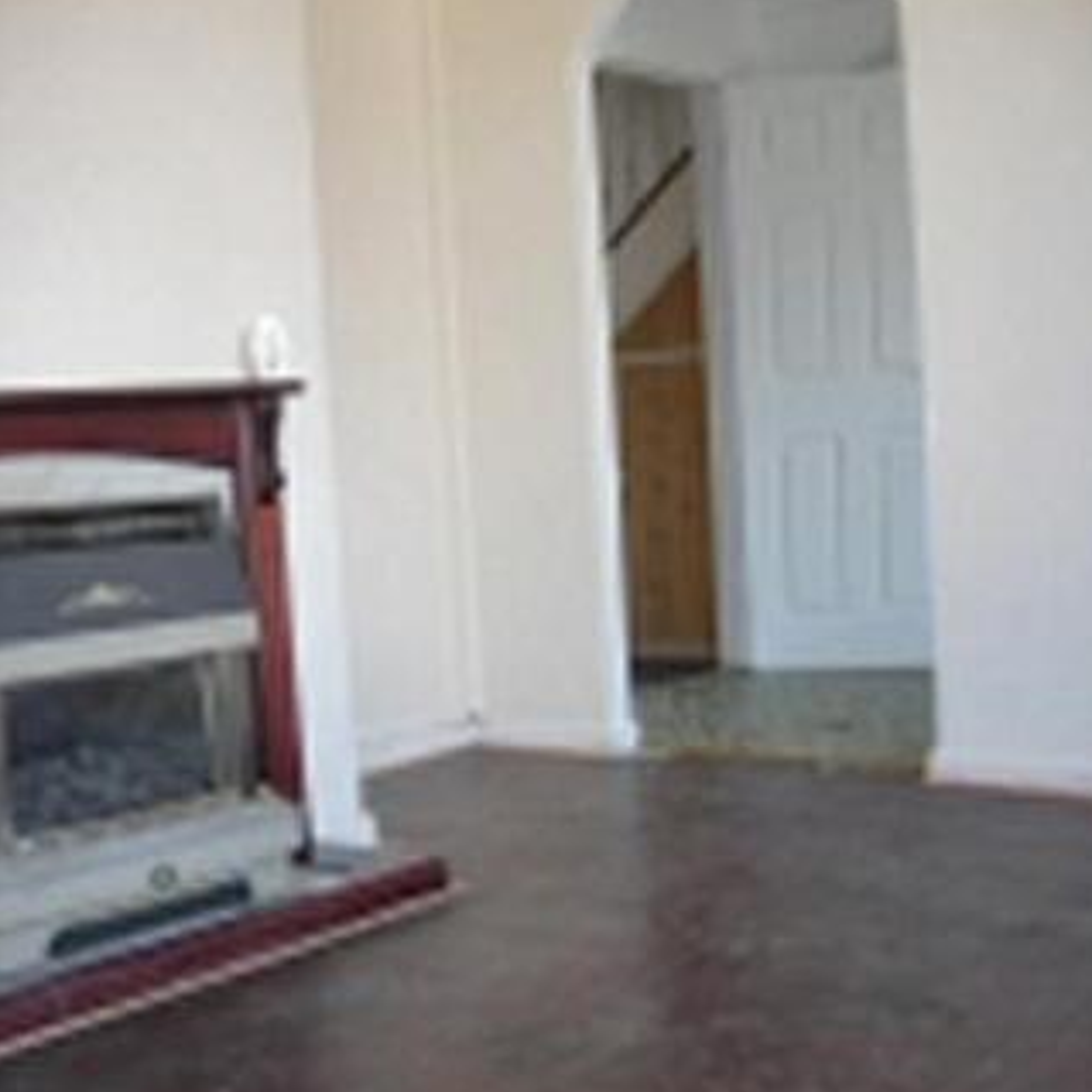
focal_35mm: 46
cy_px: 618
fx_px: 1642
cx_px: 551
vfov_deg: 36.7
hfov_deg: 36.8
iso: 79
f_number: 2.8
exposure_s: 1/42.7
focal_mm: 7.8
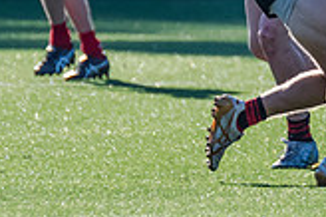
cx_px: 350
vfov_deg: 0.7
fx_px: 18436
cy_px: -1
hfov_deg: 1.0
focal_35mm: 2038
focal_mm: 380
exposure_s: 1/1600
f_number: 7.1
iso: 800
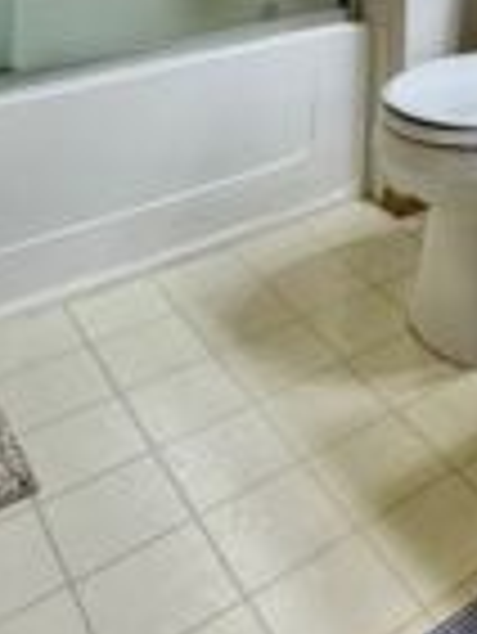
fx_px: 972
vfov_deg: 27.2
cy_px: -281
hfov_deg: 25.5
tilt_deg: +1.9
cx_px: 531
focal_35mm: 53
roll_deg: -1.3
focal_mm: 2.22
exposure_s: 1/120
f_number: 2.2
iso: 160
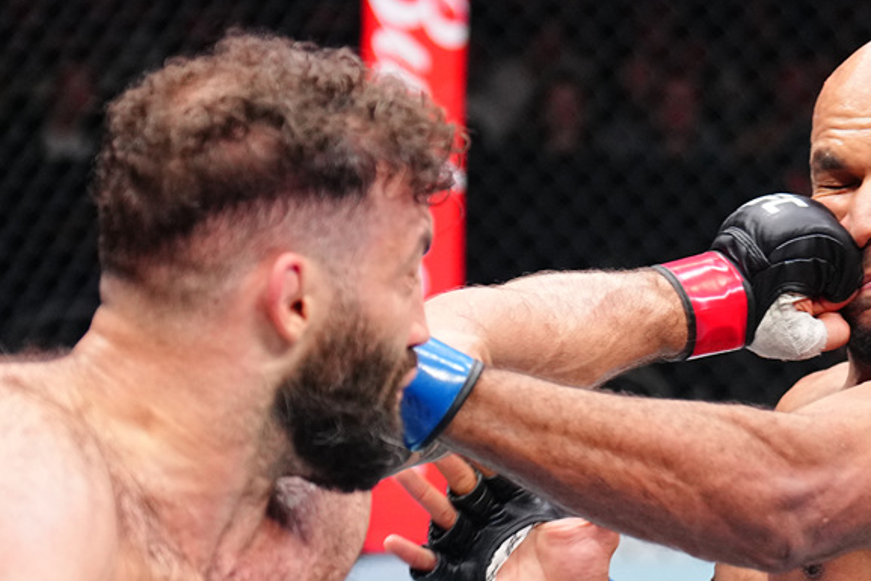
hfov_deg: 15.6
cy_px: 510
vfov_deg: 10.4
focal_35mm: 131
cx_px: 453
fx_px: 3170
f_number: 2.8
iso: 2500
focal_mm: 70
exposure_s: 1/1600
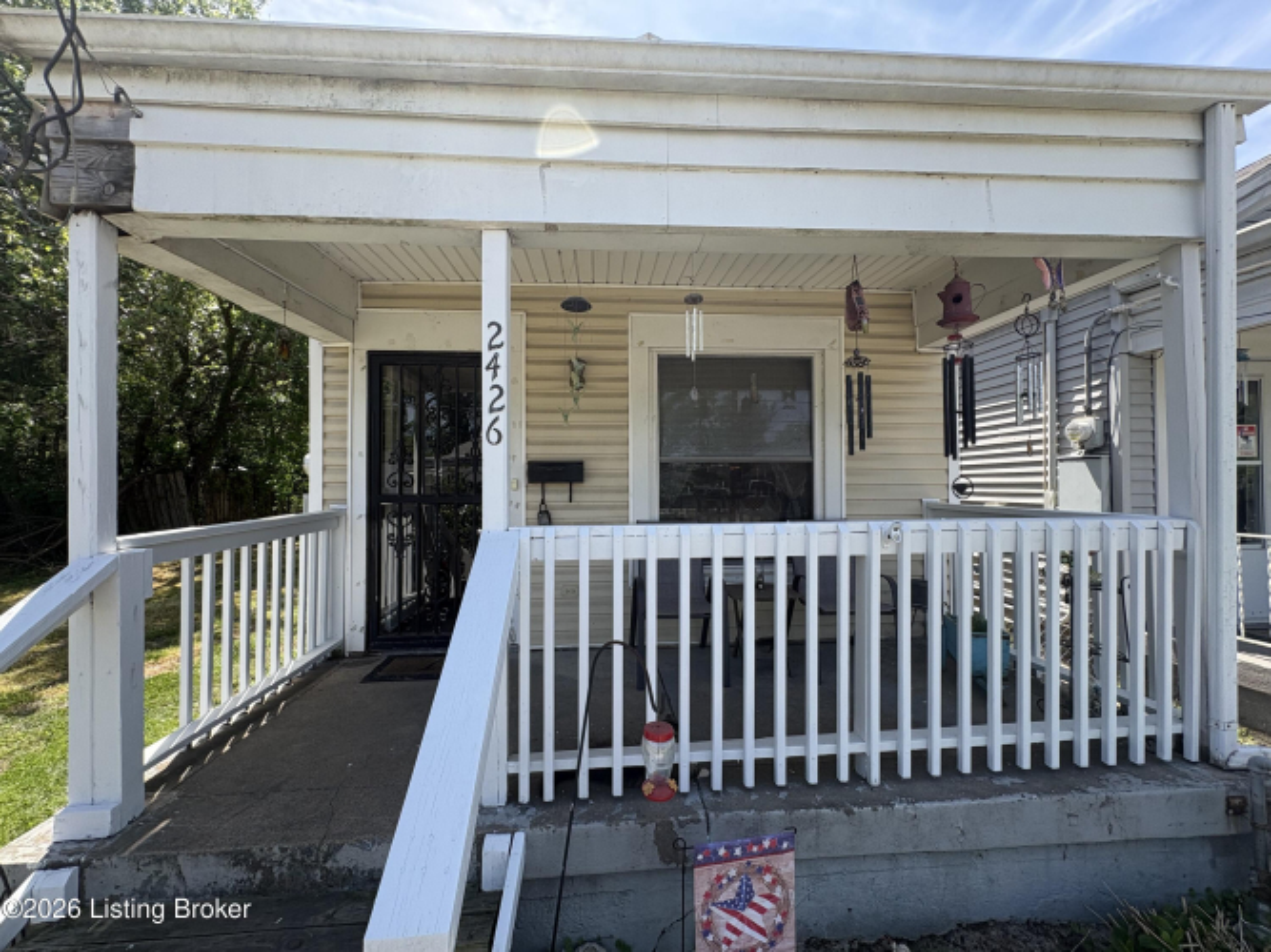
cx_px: 636
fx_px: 514
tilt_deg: +0.6
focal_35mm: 14
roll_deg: +0.7
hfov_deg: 102.1
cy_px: 476
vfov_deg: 85.7
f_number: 2.2
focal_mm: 2.22
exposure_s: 1/669
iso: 40
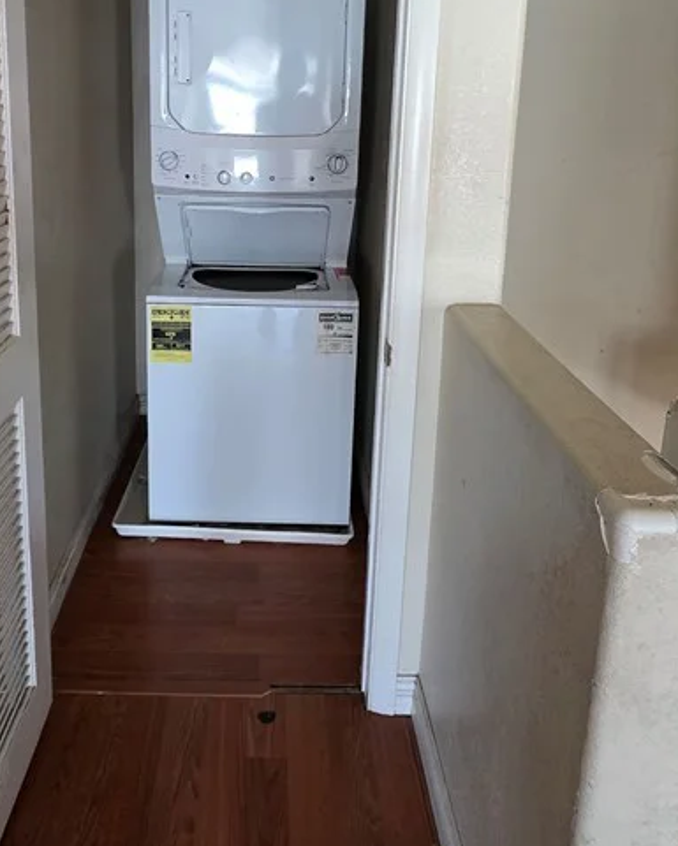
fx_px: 677
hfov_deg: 52.7
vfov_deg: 61.4
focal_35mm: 27
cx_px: 262
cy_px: 239
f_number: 1.9
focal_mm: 2.2
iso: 500
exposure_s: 1/60
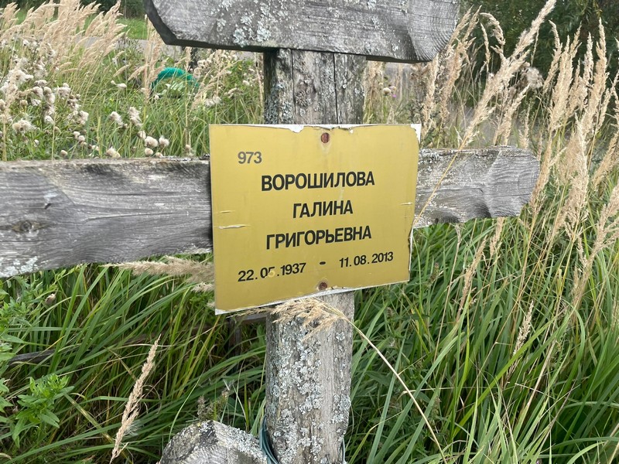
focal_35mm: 26
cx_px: 310
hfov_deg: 67.3
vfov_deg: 53.1
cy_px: 232
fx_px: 465
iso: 32
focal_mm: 4.2
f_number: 1.6
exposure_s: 1/924
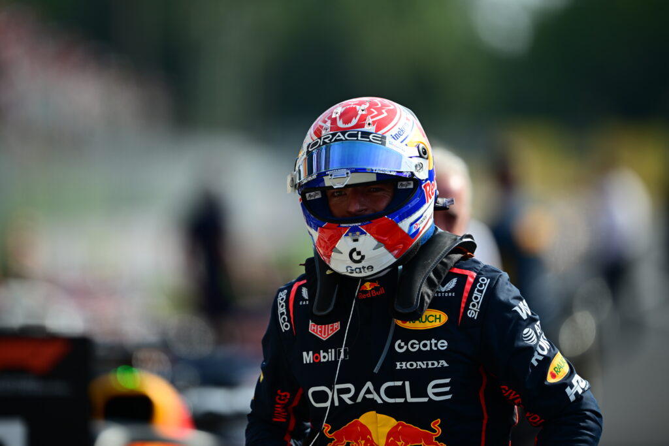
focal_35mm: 400
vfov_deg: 3.4
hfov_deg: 5.2
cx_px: 334
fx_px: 7434
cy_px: 223
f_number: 2.8
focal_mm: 400
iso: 125
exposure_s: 1/1250
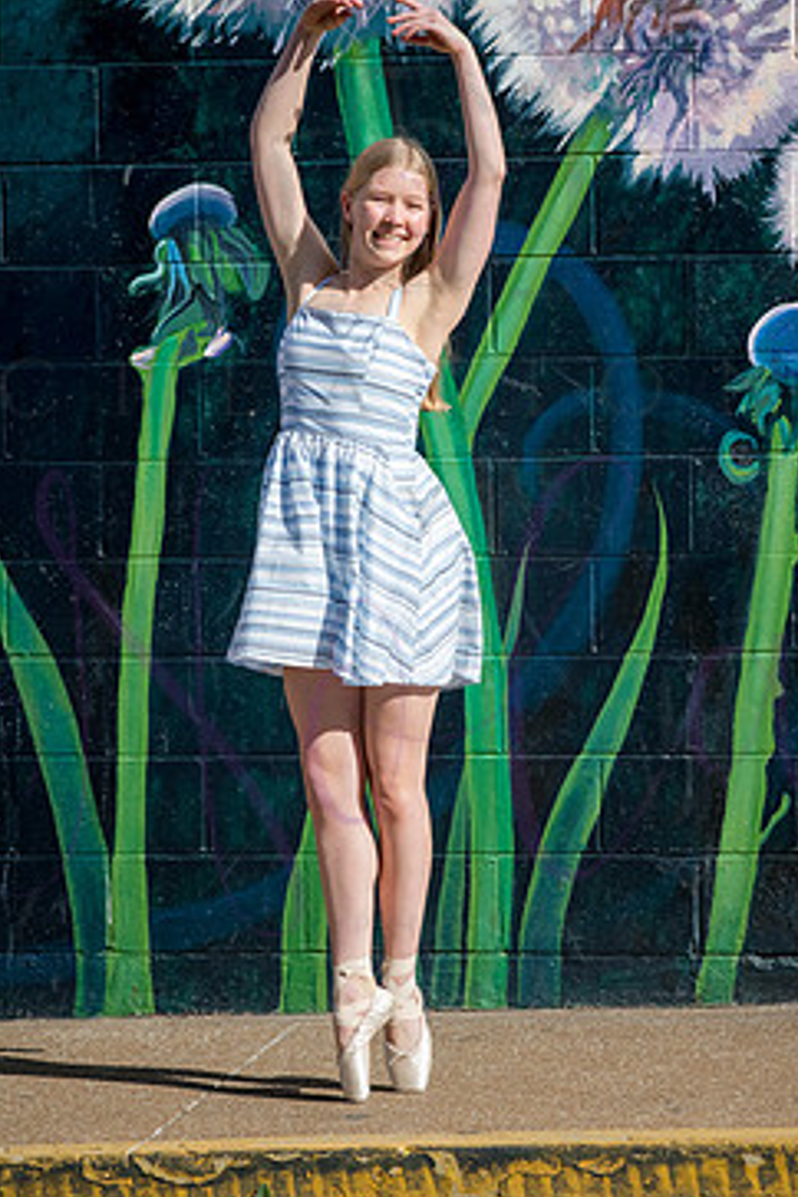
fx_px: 5153
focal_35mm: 155
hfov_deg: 8.9
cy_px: 505
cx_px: 439
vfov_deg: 13.2
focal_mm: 125
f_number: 9
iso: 400
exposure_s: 1/1000
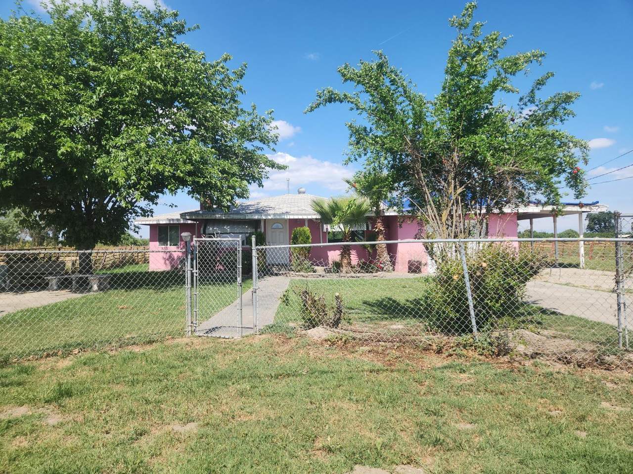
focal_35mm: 23
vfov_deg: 58.9
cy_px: 237
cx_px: 316
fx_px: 421
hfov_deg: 73.9
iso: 50
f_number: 1.8
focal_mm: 5.4
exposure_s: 1/1120
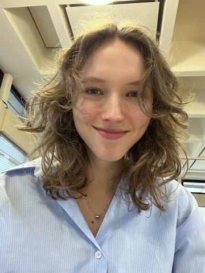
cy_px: 136
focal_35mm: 30
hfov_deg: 46.8
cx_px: 102
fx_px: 237
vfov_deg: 60.0
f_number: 2.2
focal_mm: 2.71
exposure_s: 1/33
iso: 320
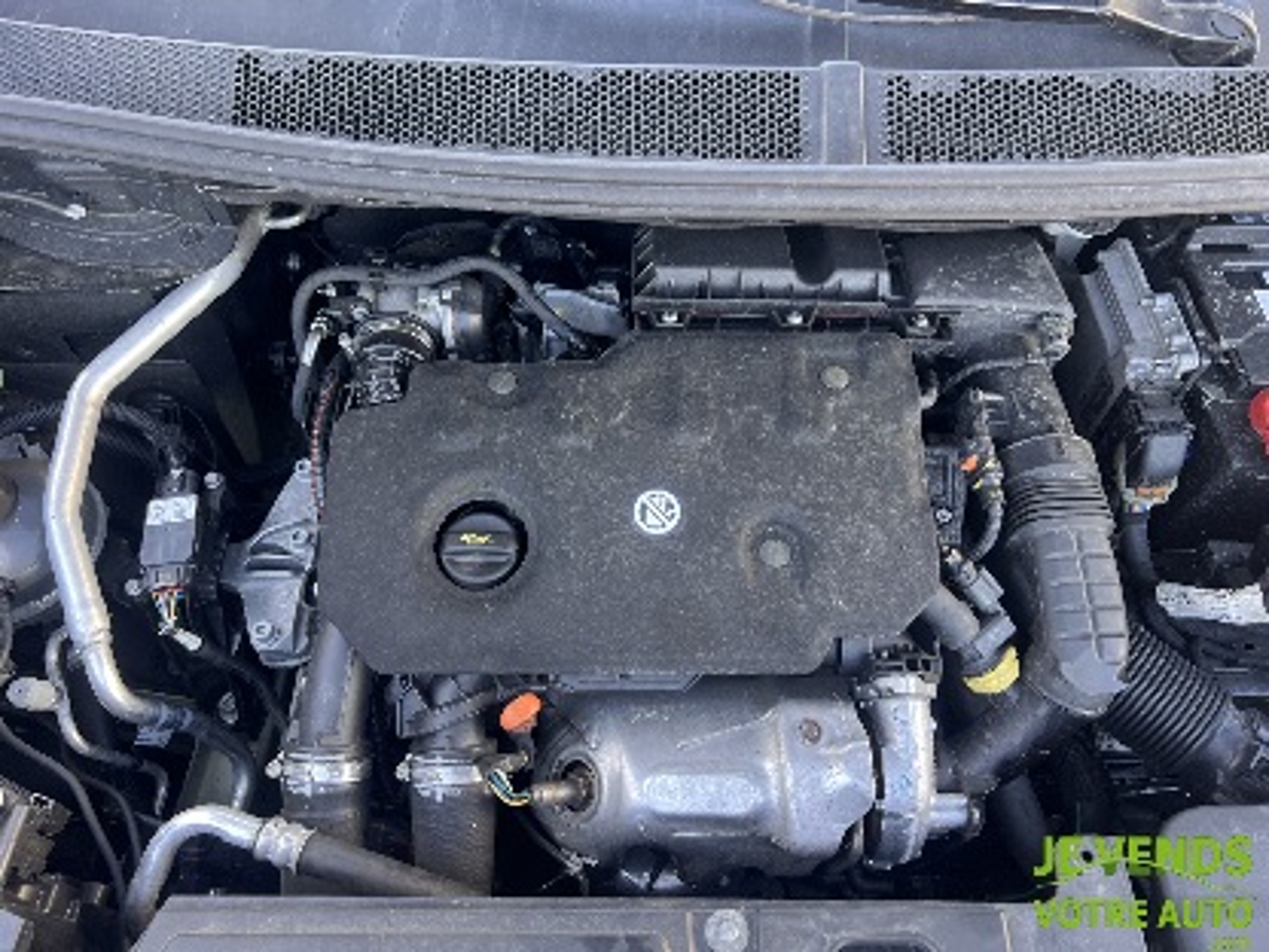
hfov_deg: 67.3
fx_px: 953
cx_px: 634
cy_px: 476
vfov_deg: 53.1
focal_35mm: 26
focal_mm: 5.7
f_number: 1.5
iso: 100
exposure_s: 1/121
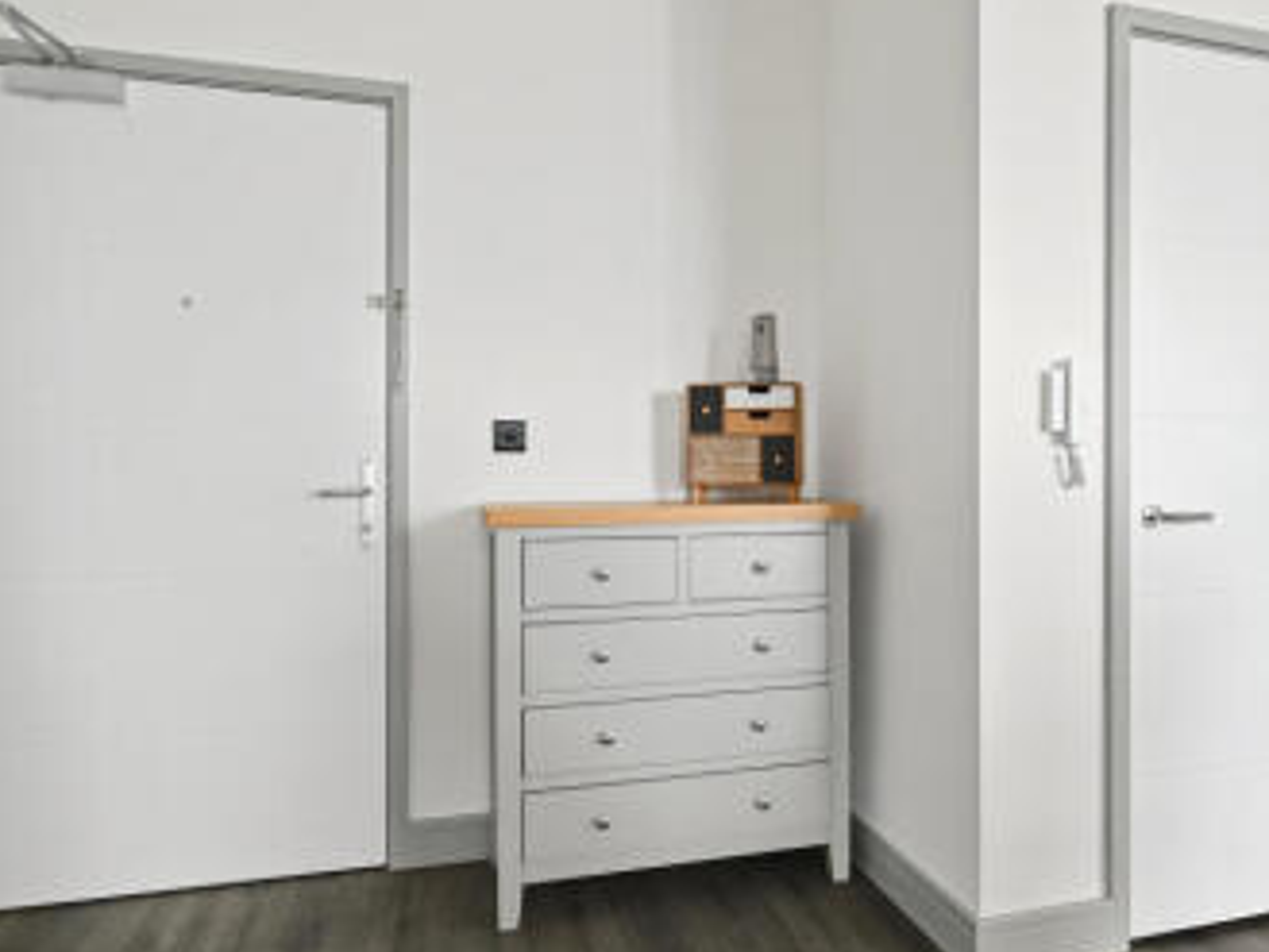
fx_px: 942
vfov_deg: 53.6
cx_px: 756
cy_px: 468
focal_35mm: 26
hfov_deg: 67.3
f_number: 7.1
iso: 720
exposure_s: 1/13
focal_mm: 18.5
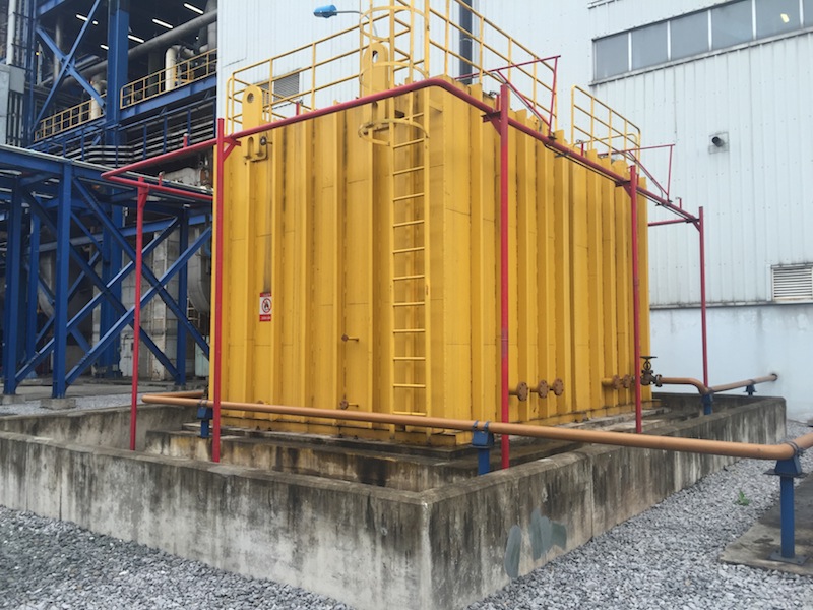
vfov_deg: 48.2
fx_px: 681
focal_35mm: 29
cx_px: 406
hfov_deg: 61.7
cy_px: 305
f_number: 2.2
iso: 32
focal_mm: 4.15
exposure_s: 1/120
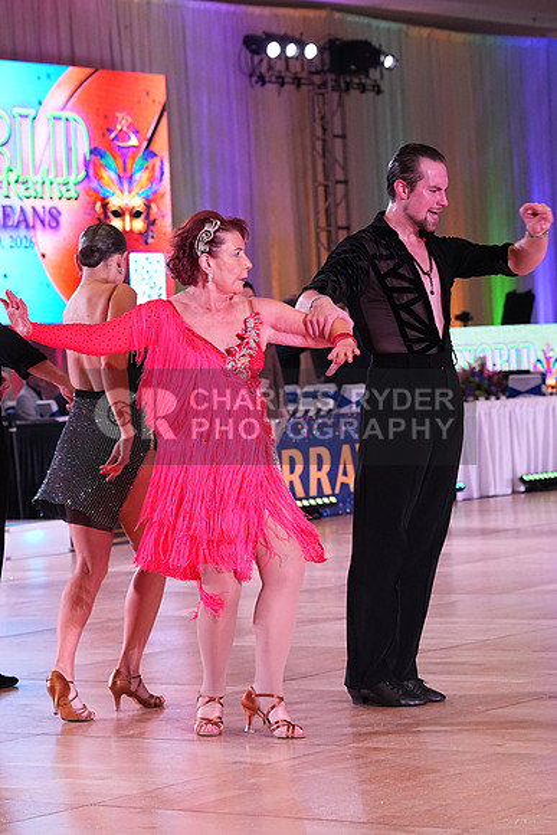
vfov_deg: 16.6
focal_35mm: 123
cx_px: 278
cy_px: 418
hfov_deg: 11.2
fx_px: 2853
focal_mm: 82
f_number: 5
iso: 3200
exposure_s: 1/400
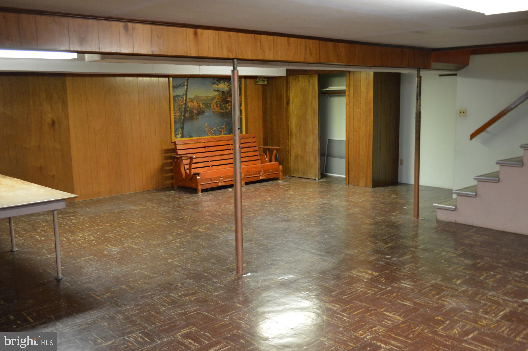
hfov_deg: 53.2
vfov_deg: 36.8
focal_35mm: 36
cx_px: 264
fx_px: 527
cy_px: 176
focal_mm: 24
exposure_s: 1/6
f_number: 4
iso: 800
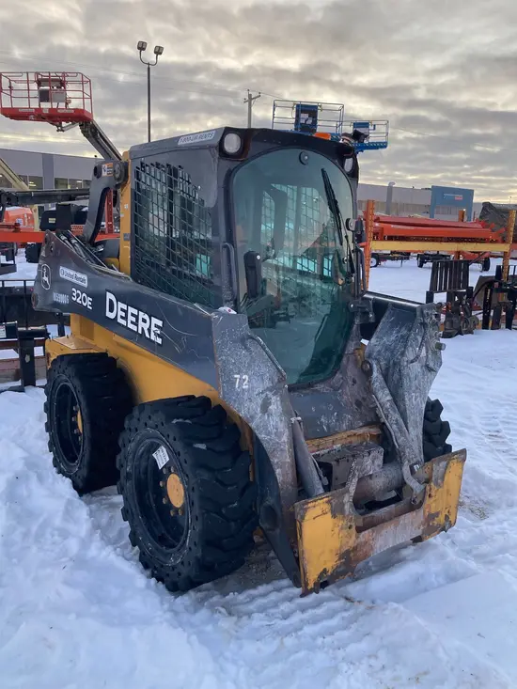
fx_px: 557
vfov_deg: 63.4
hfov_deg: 49.8
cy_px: 344
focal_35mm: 28
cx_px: 258
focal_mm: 3.99
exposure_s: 1/121
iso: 80
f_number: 1.8
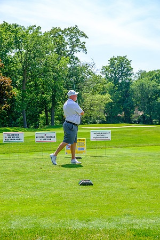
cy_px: 120
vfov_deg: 32.9
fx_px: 407
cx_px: 80
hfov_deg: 22.3
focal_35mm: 61
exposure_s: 1/250
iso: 200
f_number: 6.4
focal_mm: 40.7
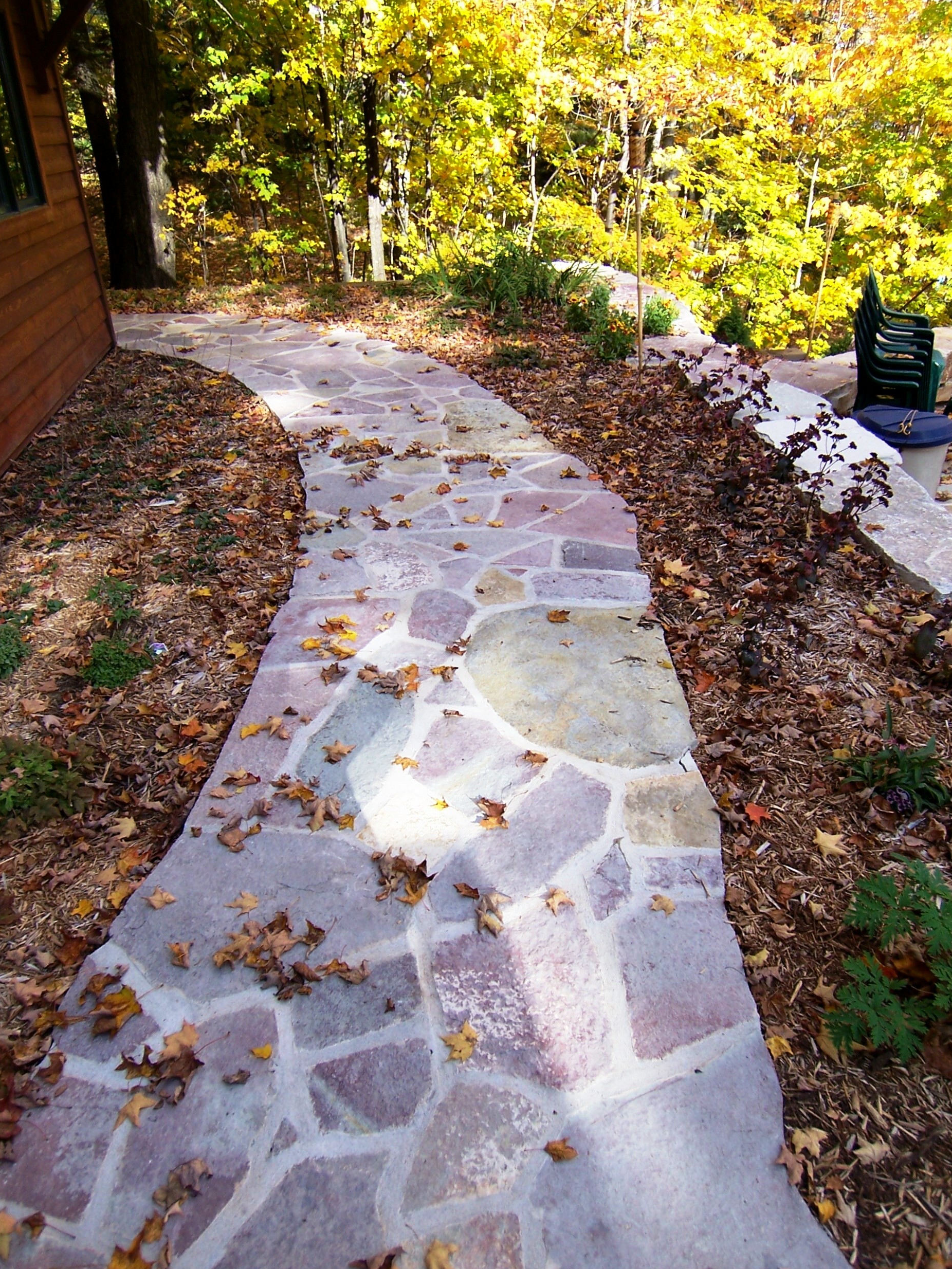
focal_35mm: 24
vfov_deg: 71.6
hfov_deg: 56.8
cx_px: 484
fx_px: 880
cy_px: 653
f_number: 2.8
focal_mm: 3.8
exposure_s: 1/200
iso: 64
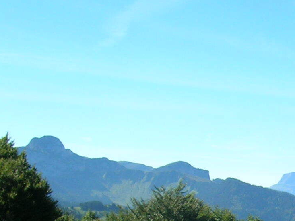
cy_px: 302
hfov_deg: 17.6
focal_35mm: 106
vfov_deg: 13.4
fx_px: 903
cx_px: 356
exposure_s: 1/266
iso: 50
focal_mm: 5.7
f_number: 4.9
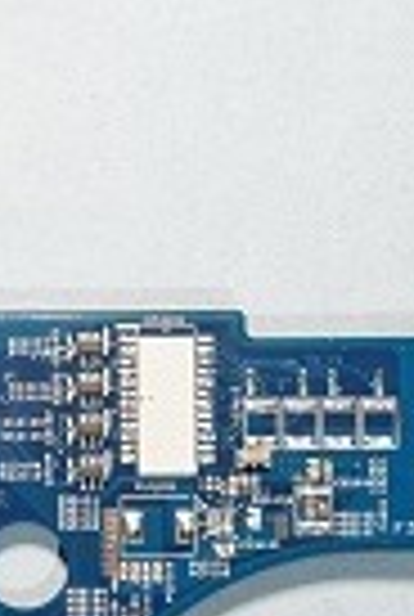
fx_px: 3089
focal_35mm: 180
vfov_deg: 10.7
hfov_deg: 7.6
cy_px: 1115
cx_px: 18
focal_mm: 22
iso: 100
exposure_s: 1/6
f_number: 8
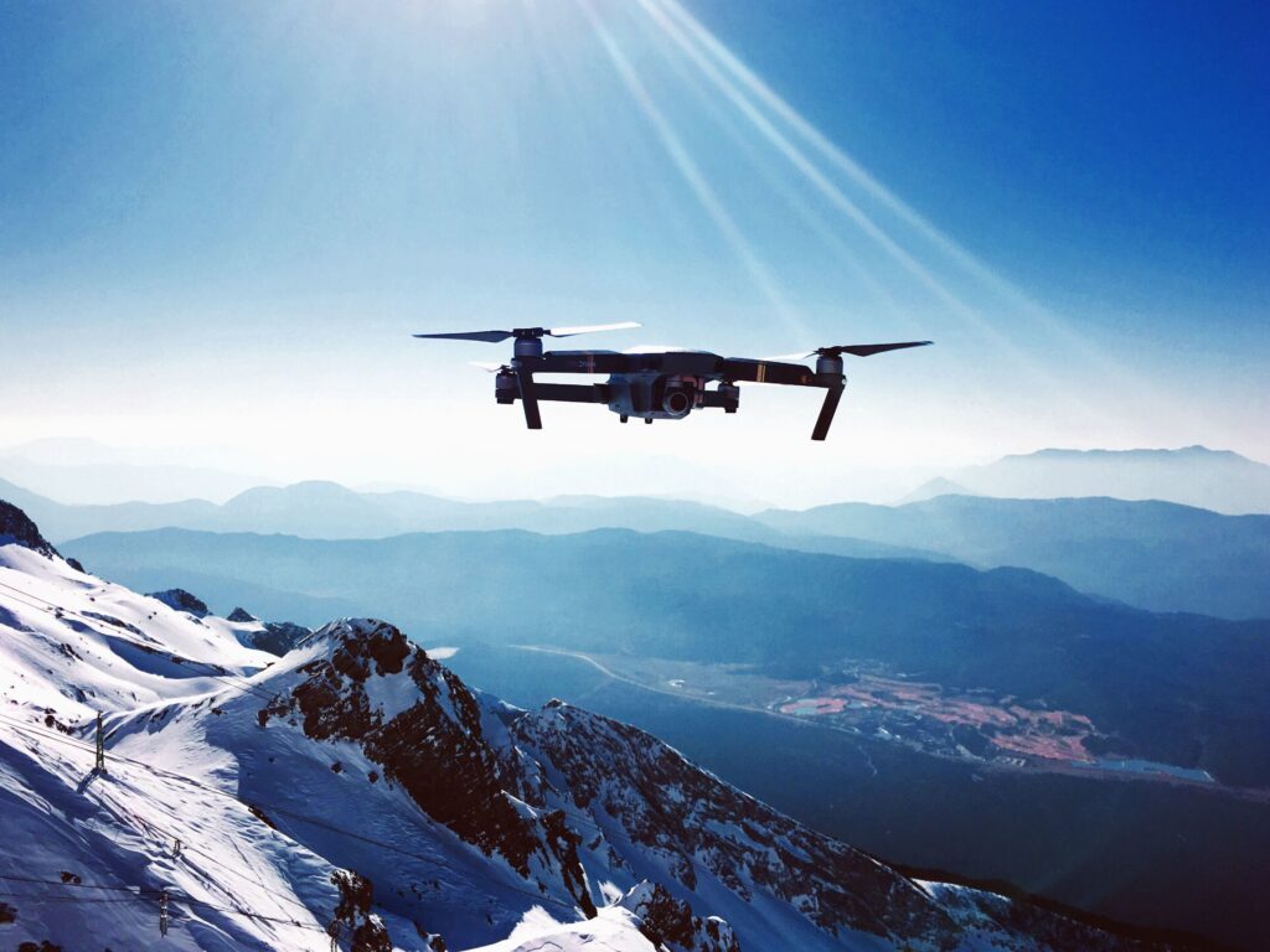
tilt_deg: -2.5
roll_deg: -0.3
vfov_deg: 48.2
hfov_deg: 61.7
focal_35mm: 29
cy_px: 476
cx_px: 635
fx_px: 1064
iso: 25
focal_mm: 4.15
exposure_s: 1/6410
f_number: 2.2
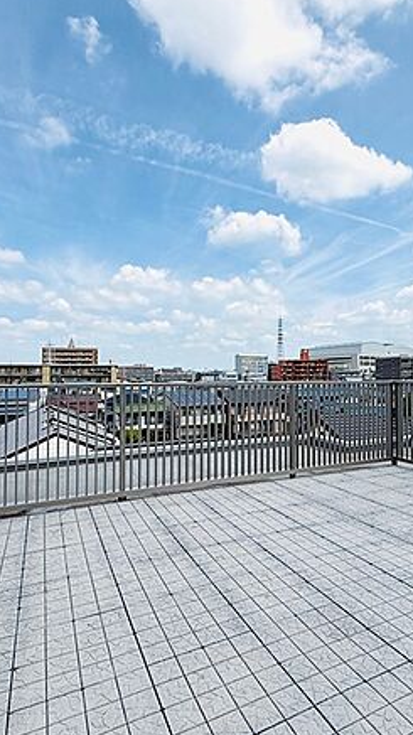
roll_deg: +0.9
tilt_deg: +1.4
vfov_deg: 83.9
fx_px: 409
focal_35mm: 21
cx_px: 255
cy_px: 368
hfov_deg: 53.1
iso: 50
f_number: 2.2
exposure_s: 1/2717
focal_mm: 2.22
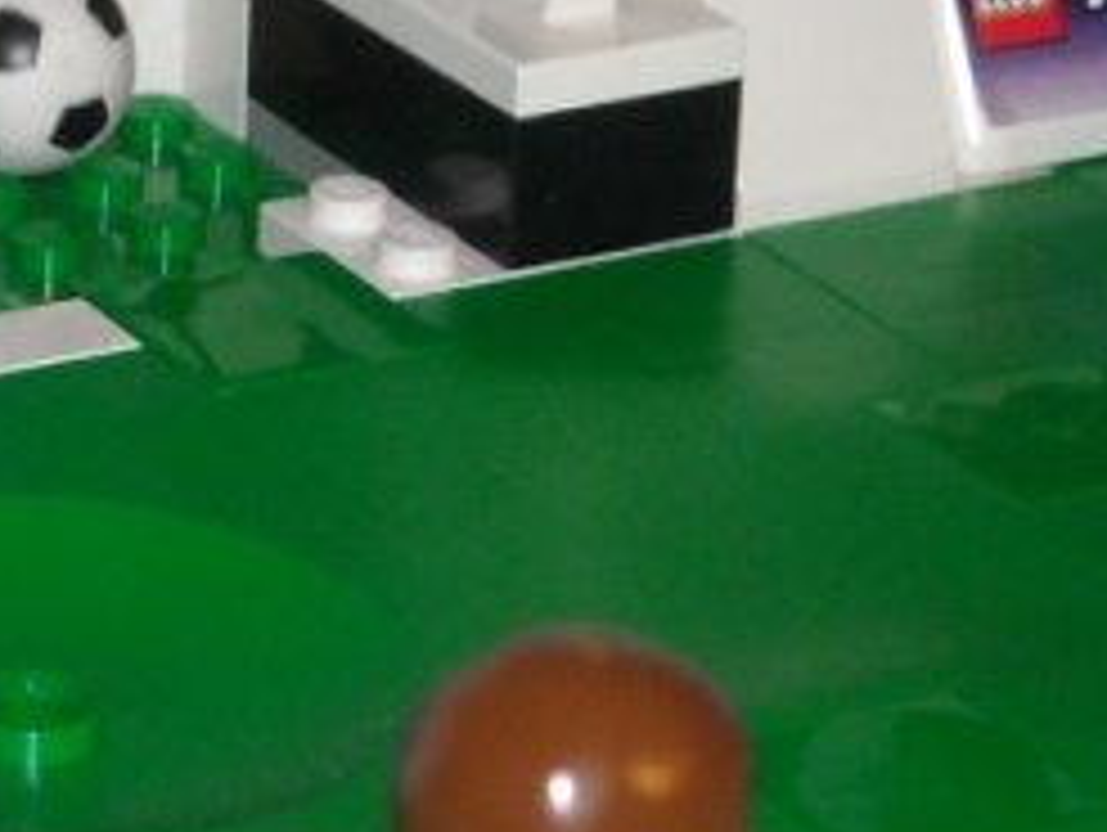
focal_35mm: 198
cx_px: -153
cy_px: 220
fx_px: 6338
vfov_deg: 7.5
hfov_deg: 9.9
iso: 200
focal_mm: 9.87
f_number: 6.9
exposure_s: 1/125
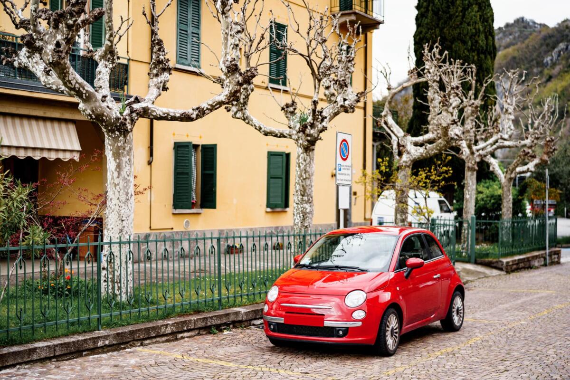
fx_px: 792
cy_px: 190
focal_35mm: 50
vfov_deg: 27.0
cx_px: 285
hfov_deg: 39.6
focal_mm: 50
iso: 100
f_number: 1.4
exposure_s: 1/640
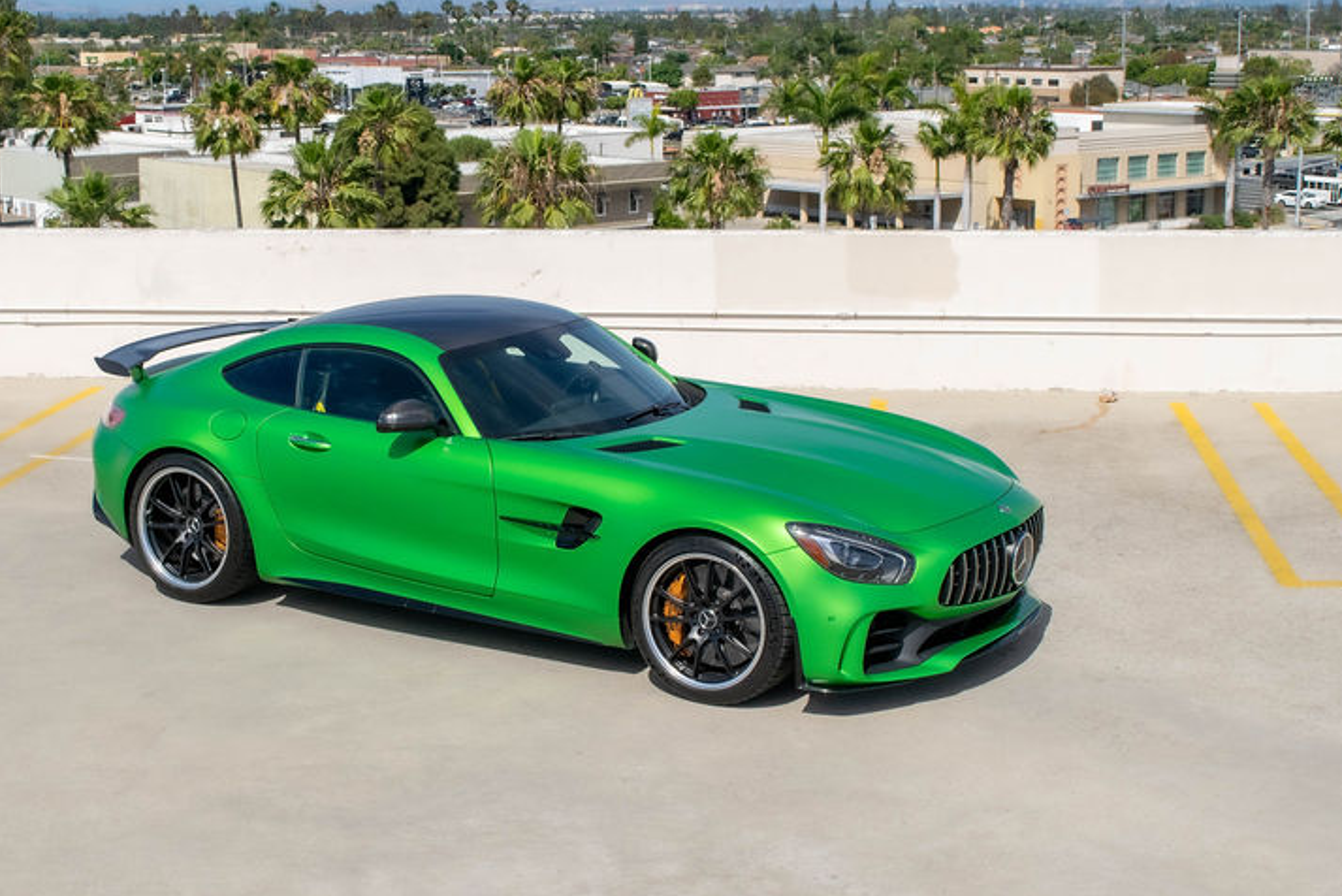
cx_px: 572
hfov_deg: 35.6
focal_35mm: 56
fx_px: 2088
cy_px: 368
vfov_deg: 24.2
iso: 400
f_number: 8
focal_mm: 26
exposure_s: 1/2000
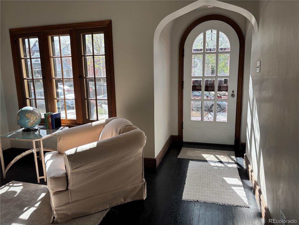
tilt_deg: -11.1
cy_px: 112
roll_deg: +1.6
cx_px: 150
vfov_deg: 53.1
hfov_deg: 67.3
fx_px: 225
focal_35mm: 26
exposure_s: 1/363
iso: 50
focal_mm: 5.96
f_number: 1.6
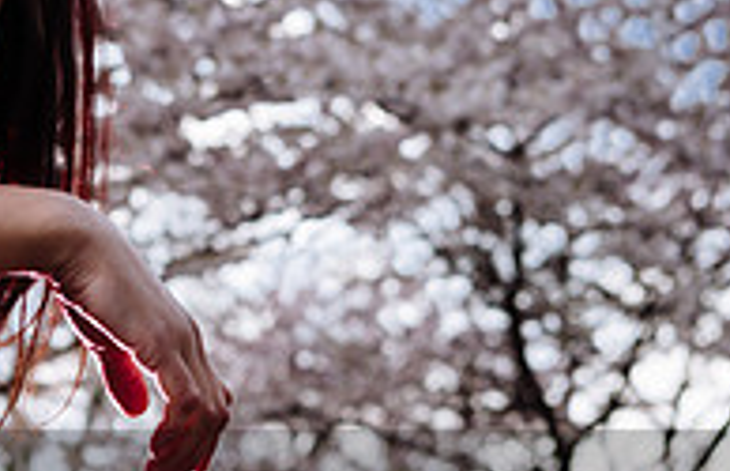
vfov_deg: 9.2
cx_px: 166
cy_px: 41
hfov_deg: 14.2
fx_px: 2910
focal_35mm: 145
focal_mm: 48
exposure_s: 1/125
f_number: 4
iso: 64
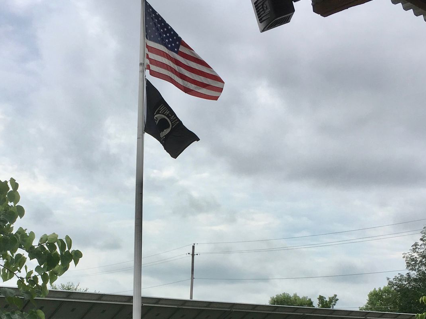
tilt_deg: +3.6
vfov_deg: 25.8
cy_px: 277
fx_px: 677
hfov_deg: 34.9
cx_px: 178
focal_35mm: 55
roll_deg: -1.5
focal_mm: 4.15
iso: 25
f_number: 2.2
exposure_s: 1/1832
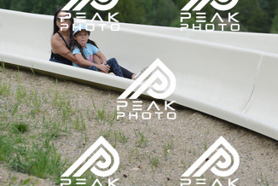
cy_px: 83
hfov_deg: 8.6
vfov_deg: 5.8
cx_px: 150
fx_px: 1847
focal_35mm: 239
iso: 900
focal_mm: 195
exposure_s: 1/1250
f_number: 6.3
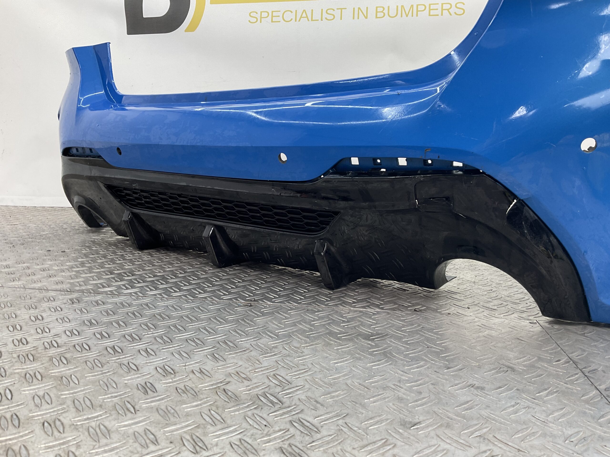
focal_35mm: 29
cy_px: 228
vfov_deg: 48.2
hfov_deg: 61.7
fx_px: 511
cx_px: 305
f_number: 1.8
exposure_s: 1/100
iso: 32
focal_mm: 3
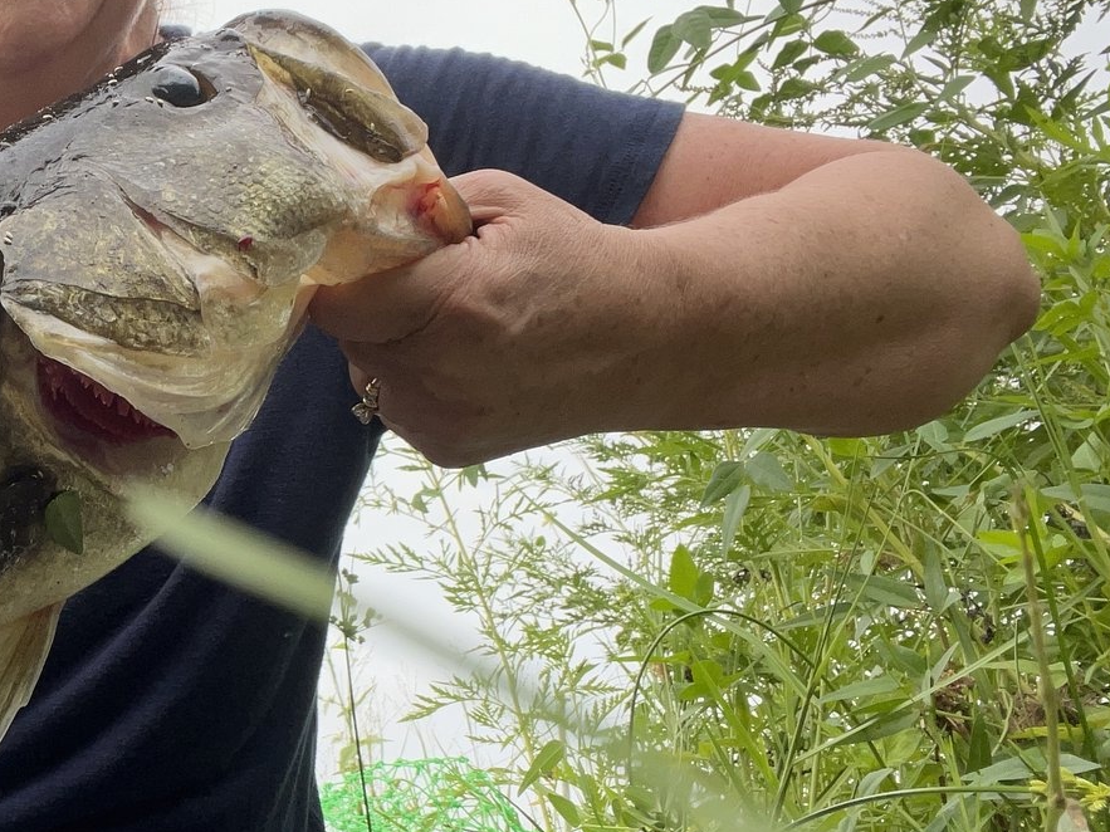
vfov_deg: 29.0
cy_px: 505
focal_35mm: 50
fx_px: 1603
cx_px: 55
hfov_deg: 35.3
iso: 40
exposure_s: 1/121
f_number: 2.2
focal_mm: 2.71
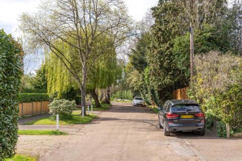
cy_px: 80
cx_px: 121
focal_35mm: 37
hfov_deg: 51.9
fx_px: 249
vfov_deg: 35.9
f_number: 8
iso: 400
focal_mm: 25
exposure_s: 1/1000
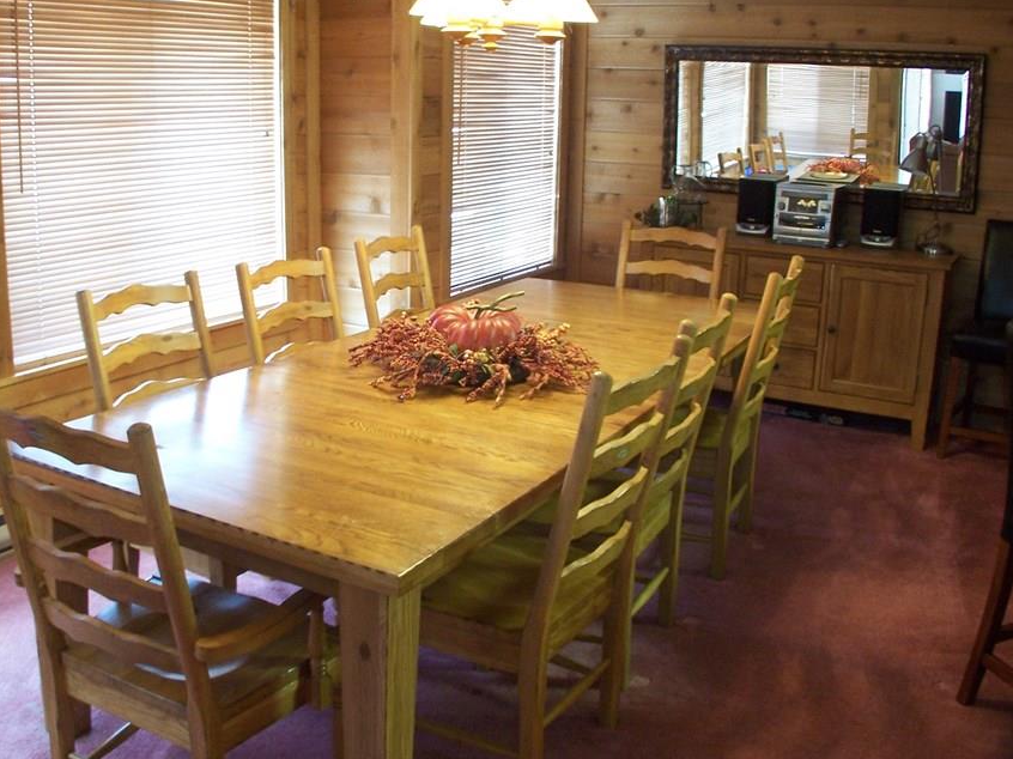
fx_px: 1346
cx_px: 419
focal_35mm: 46
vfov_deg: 31.4
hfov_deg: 41.1
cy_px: 318
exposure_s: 1/4
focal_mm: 6.3
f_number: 2.8
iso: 140
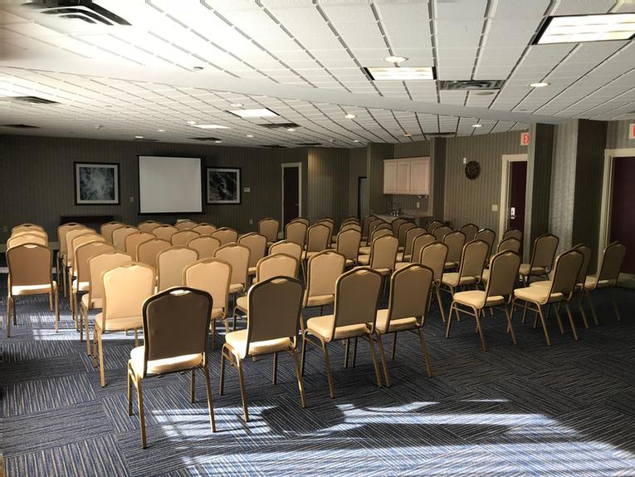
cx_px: 318
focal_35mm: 28
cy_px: 238
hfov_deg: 63.4
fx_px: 514
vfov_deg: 49.8
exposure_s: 1/40
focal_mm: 3.99
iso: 25
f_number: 1.8
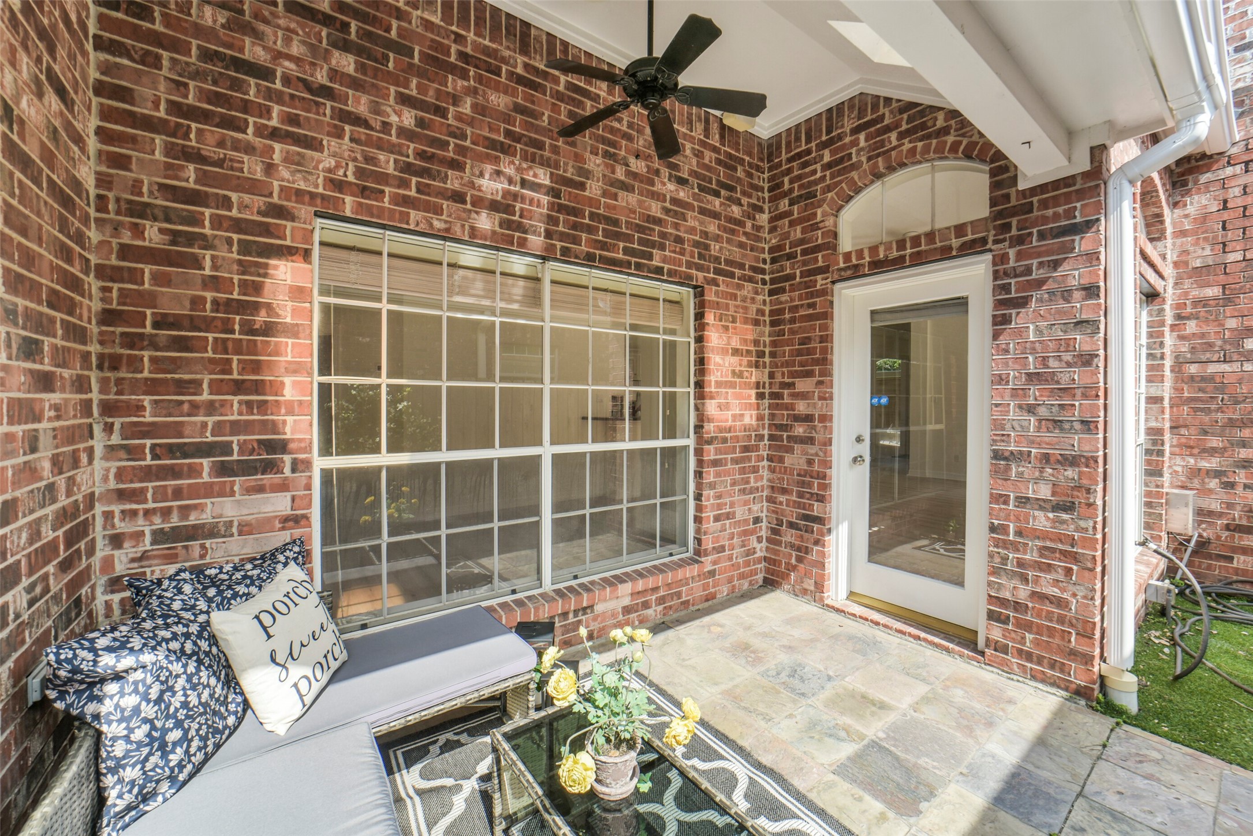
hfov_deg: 104.2
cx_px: 626
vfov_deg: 81.2
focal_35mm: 14
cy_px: 418
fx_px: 487
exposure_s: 1/250
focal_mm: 14
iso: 500
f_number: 11
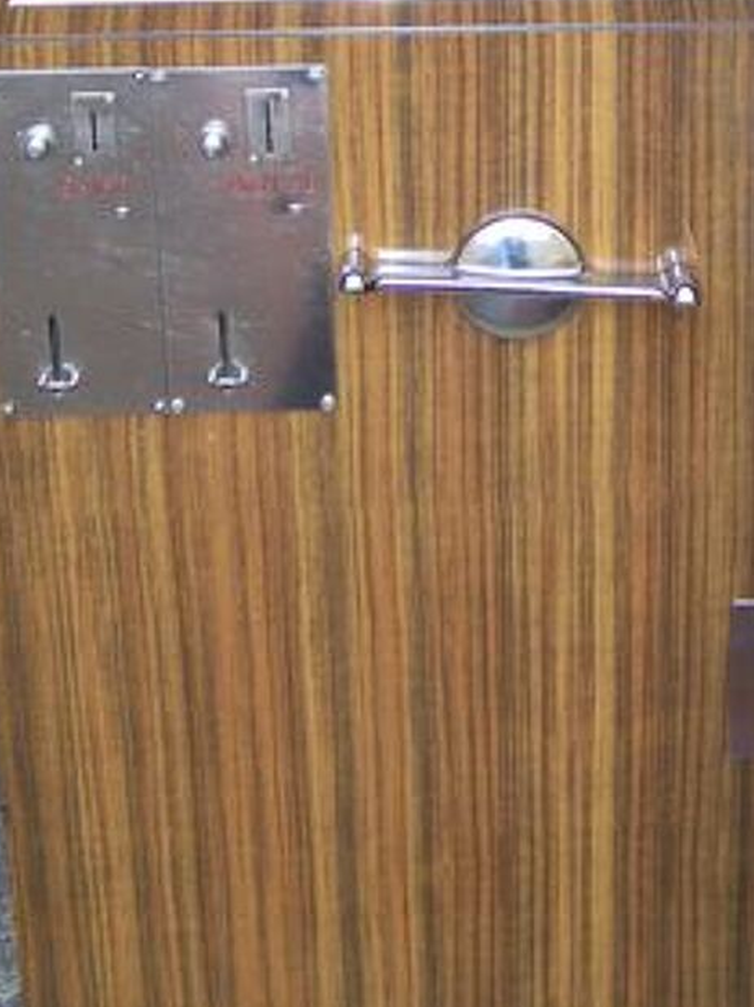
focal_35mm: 82
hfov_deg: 17.9
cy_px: 175
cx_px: 502
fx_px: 2383
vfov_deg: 23.4
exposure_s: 1/60
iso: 80
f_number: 2.8
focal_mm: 6.3
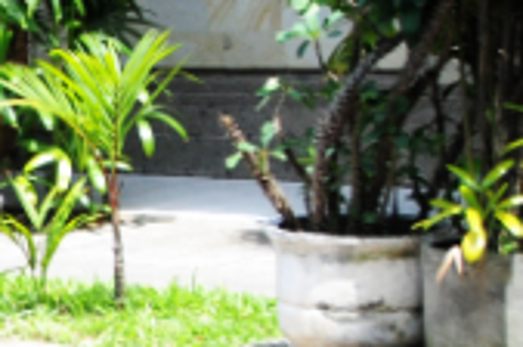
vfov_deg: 8.4
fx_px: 2320
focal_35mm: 160
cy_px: -84
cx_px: -962
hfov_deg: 10.1
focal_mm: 18
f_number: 7.1
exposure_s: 1/400
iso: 320
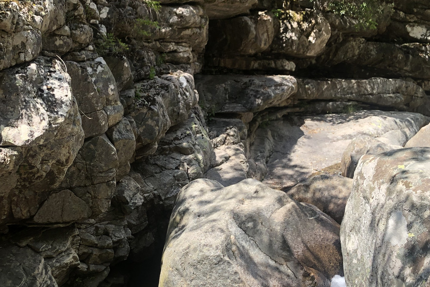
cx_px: 171
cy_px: 177
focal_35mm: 52
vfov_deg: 25.9
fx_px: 621
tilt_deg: +1.0
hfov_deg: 38.0
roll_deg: -1.4
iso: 20
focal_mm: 4
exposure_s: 1/657
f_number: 1.8
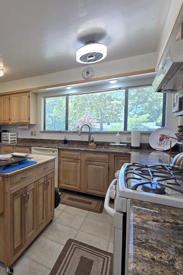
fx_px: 145
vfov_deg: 86.9
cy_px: 134
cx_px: 34
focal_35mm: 19
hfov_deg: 59.1
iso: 64
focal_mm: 2.2
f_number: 2.2
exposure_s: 1/120
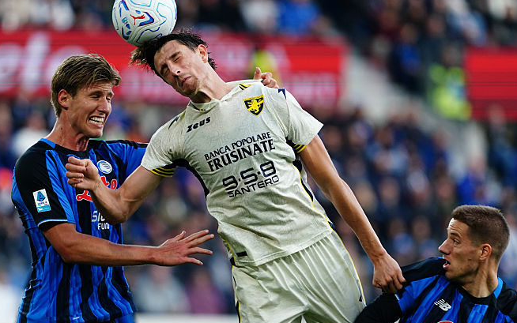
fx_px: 6750
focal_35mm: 479
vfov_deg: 2.7
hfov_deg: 4.4
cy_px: 219
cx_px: 223
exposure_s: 1/2000
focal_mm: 300
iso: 1250
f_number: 3.2
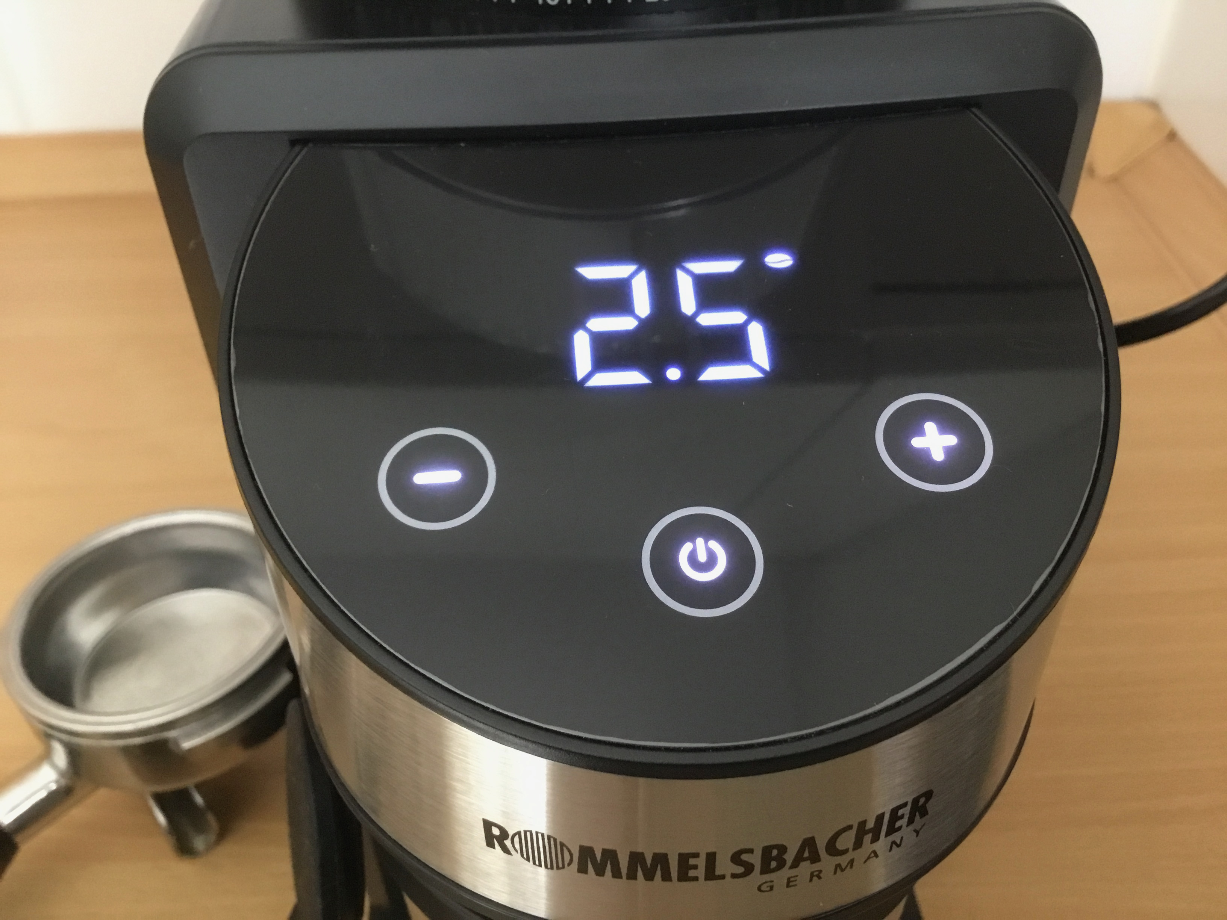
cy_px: 460
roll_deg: +2.0
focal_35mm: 31
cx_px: 614
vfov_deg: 45.4
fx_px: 1099
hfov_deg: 58.4
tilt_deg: -39.4
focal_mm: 3.3
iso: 250
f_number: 2.4
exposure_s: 1/33
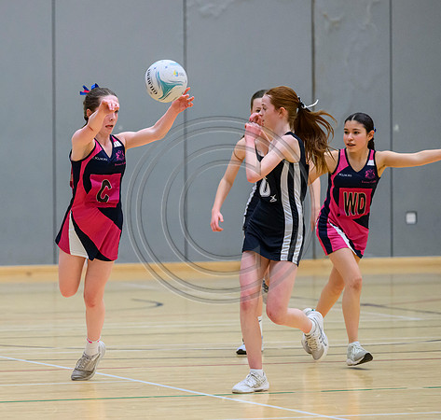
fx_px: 4043
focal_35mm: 287
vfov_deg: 5.9
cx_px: 83
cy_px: 204
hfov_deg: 6.2
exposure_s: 1/1000
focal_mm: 200
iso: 6400
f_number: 3.5
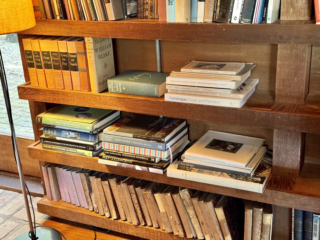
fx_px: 444
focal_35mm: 48
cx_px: 160
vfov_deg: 30.3
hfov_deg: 39.7
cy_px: 120
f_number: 1.78
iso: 640
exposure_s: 1/30
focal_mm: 6.76
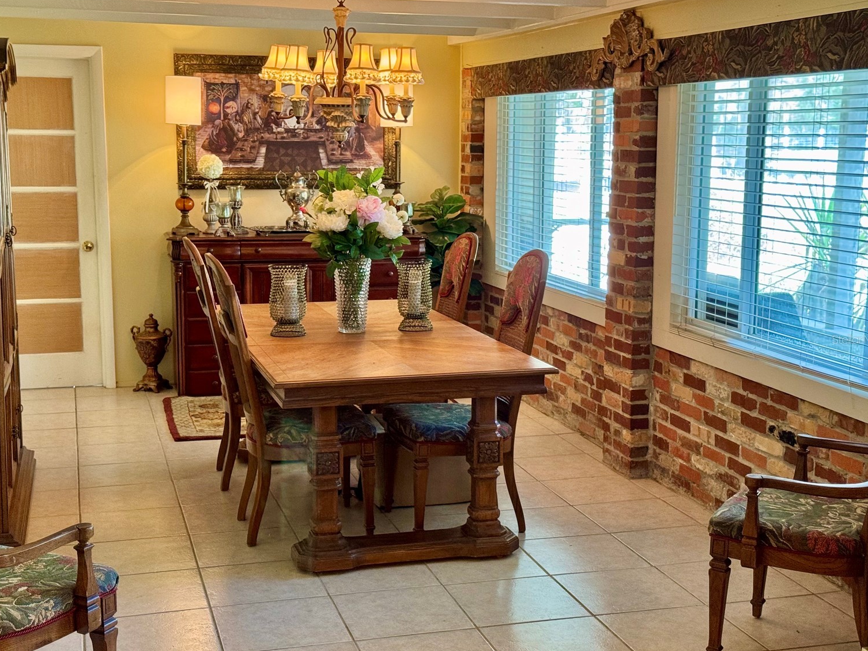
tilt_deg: -11.3
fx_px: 1279
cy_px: 339
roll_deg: -0.4
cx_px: 425
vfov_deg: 28.5
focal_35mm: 51
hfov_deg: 37.5
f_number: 1.78
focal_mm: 6.76
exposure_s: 1/40
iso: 250
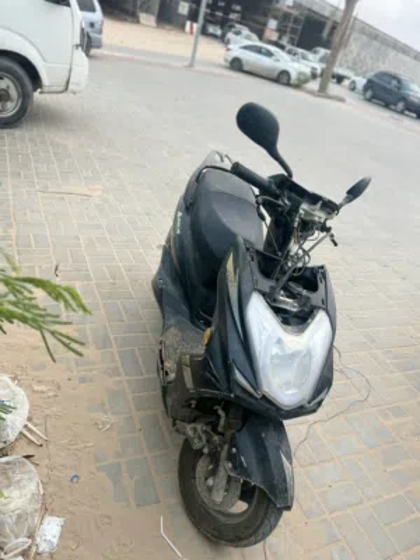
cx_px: 210
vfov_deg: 67.3
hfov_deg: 53.1
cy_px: 280
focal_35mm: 26
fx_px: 421
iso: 50
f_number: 1.5
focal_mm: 5.7
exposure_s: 1/121
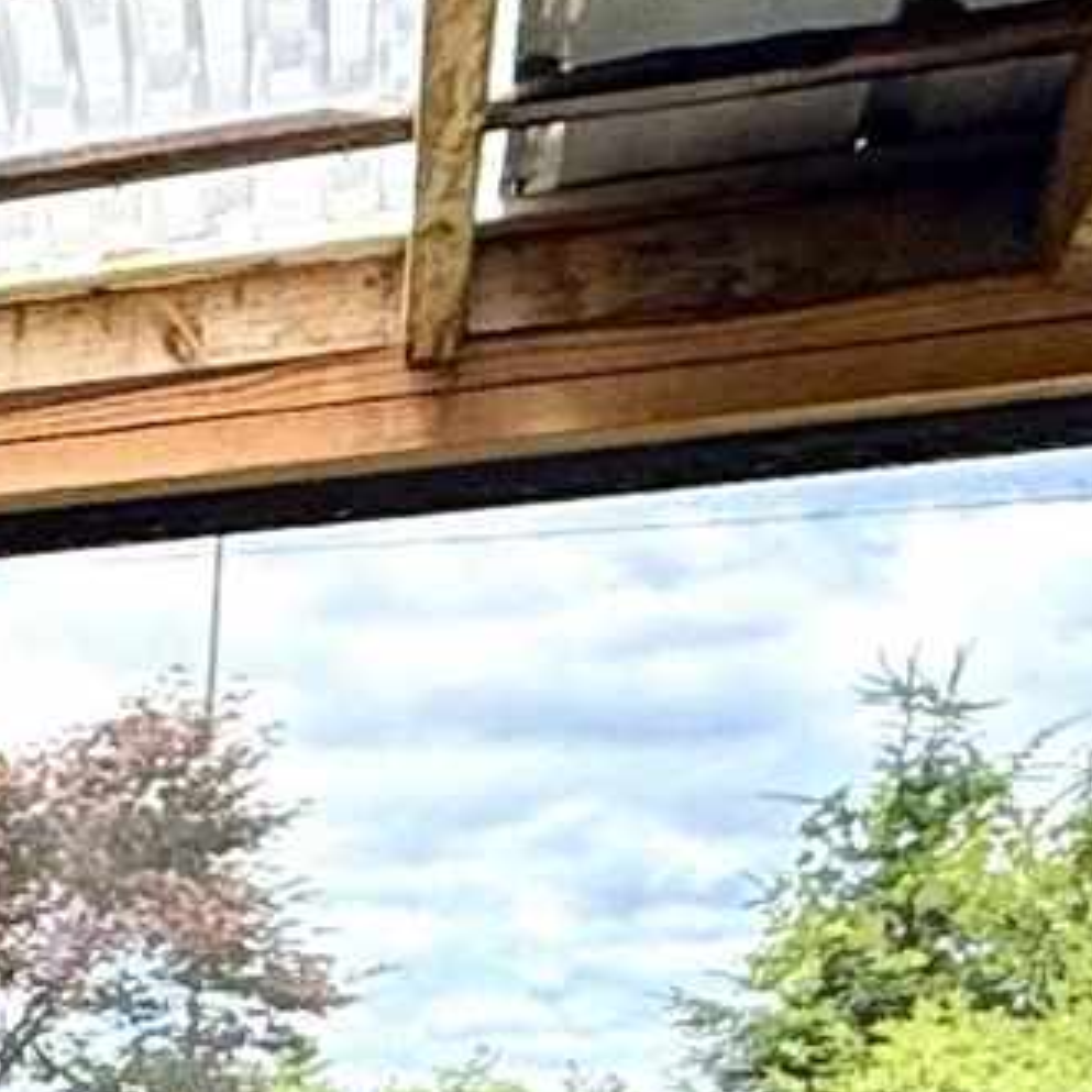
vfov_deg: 13.4
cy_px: 2036
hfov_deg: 11.8
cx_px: -1679
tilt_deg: -8.7
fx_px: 4104
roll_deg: +1.0
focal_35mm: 115
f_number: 2.2
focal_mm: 2.22
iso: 50
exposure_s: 1/540
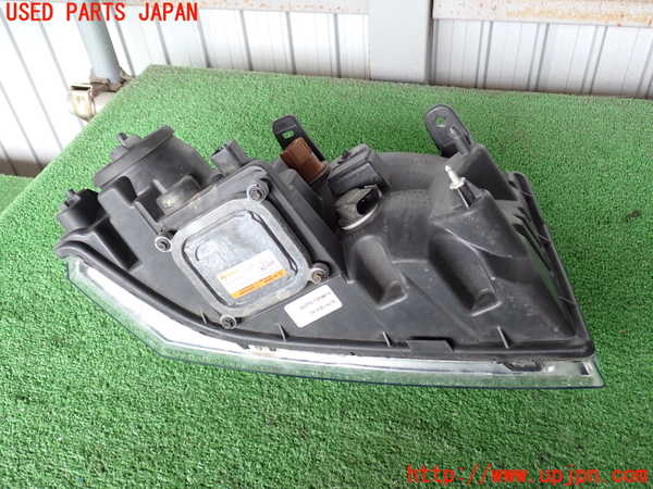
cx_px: 326
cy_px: 244
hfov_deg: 56.8
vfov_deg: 44.2
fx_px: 604
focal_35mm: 32
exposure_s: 1/60
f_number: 2.4
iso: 200
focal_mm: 5.79
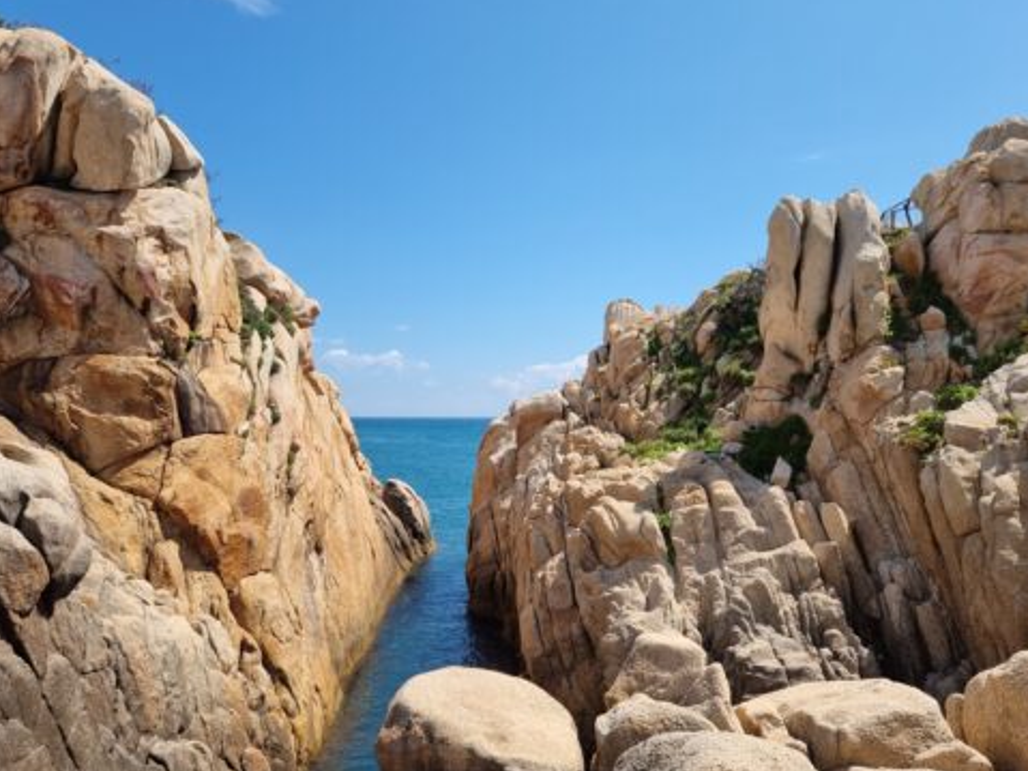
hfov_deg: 67.3
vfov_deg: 53.0
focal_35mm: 26
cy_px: 370
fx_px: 772
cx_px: 505
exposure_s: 1/1136
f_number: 1.8
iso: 50
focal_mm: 6.7
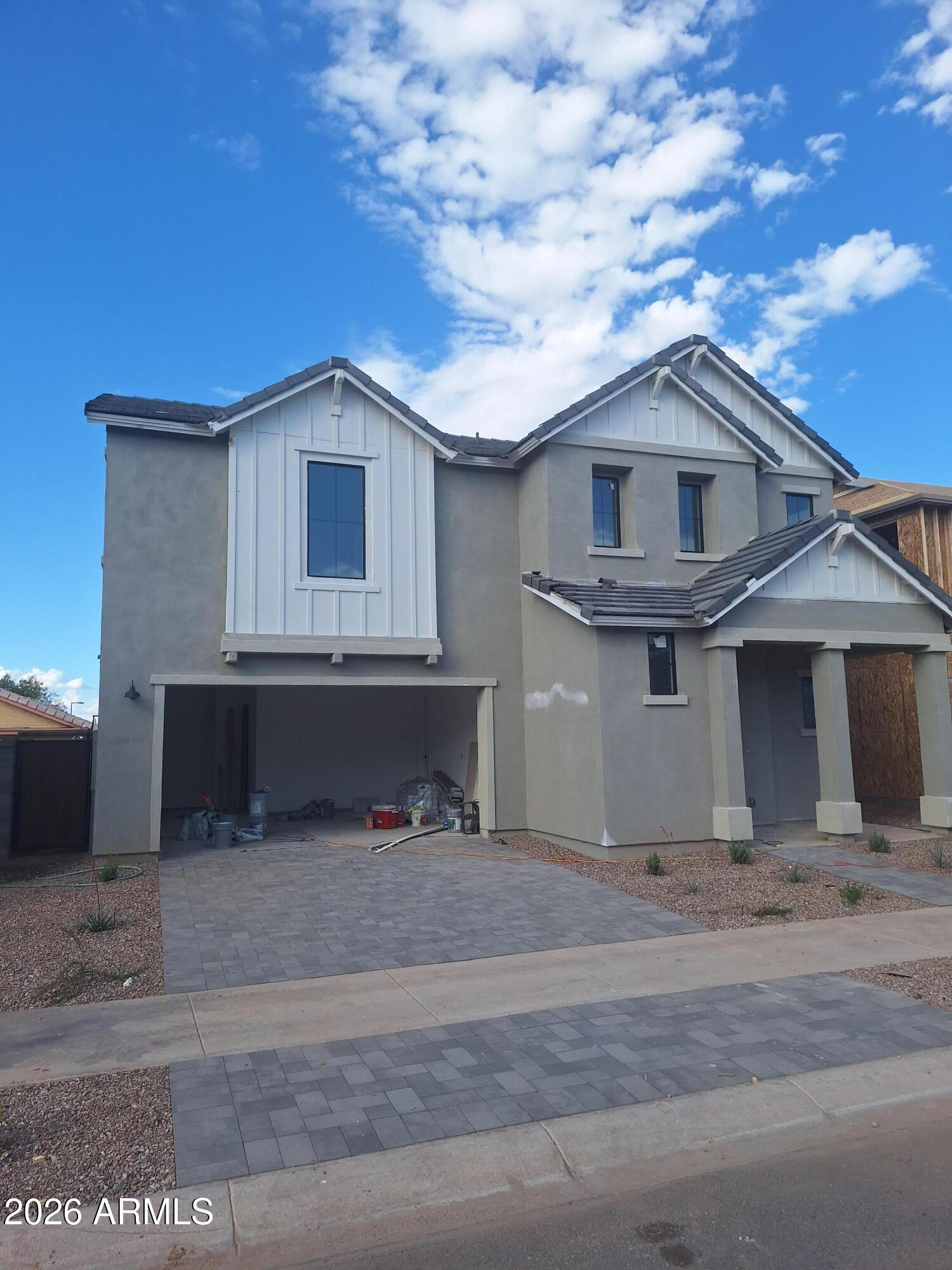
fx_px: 843
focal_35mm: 23
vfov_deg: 73.9
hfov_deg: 58.9
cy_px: 635
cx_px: 476
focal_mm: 5.54
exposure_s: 1/1980
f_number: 1.8
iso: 40
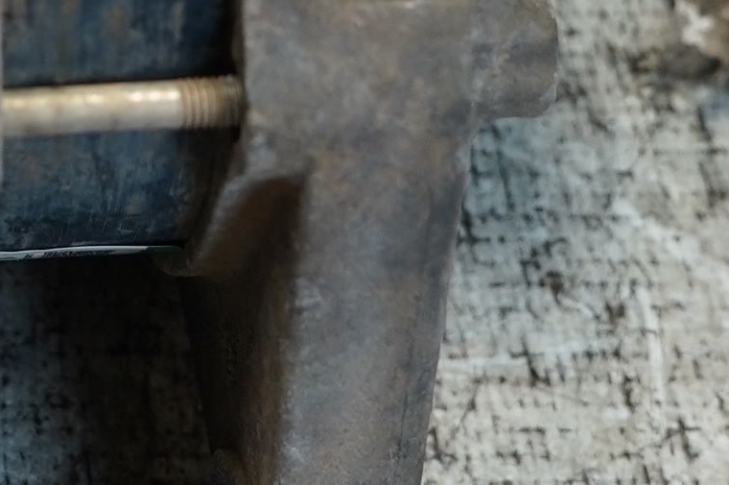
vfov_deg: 14.0
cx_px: 2
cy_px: -94
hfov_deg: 20.8
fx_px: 1922
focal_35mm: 95
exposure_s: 1/160
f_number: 4
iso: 640
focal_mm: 16
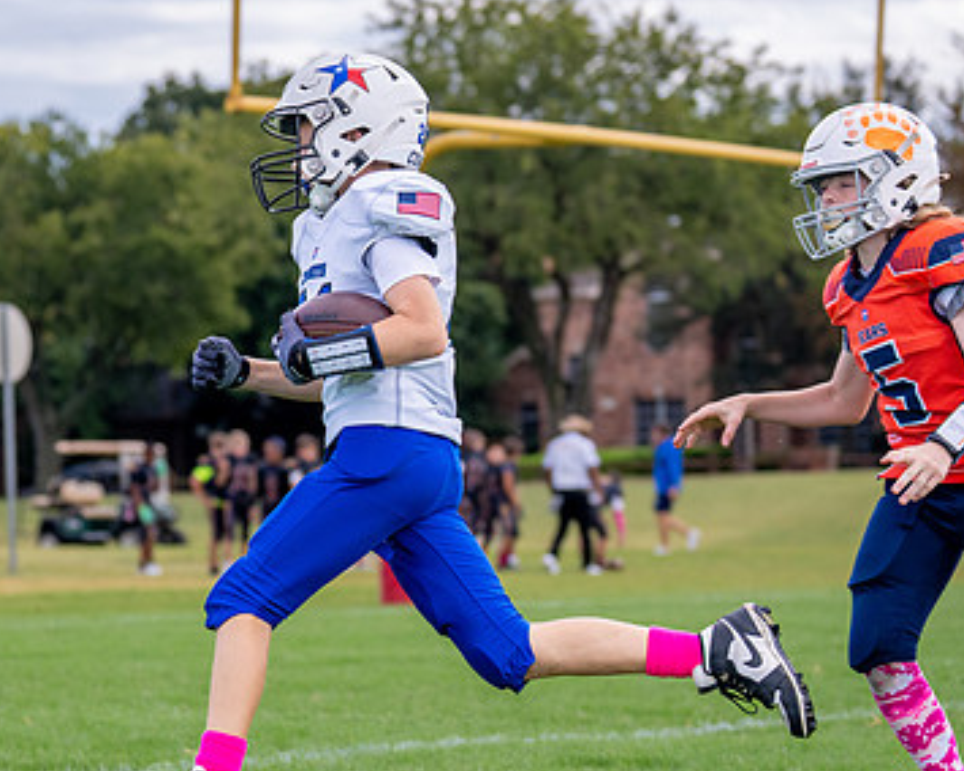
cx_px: 199
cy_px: 431
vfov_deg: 10.3
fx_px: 4280
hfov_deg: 12.8
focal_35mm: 150
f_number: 2.8
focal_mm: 70
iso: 400
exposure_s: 1/3200
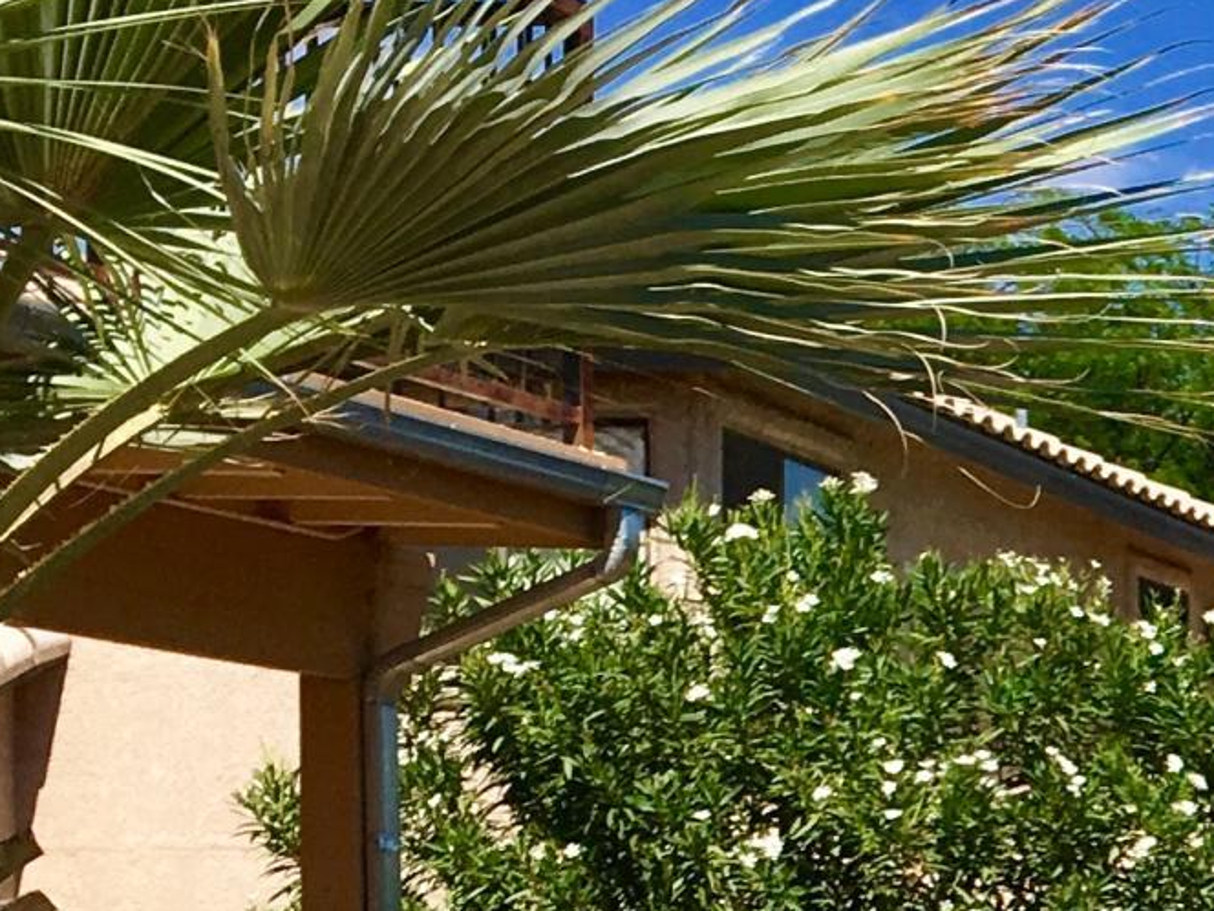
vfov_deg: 10.9
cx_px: 2050
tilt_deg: -3.3
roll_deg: -0.8
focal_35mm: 131
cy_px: 1308
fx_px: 4594
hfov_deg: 13.7
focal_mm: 4.15
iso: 25
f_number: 2.2
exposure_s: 1/1789
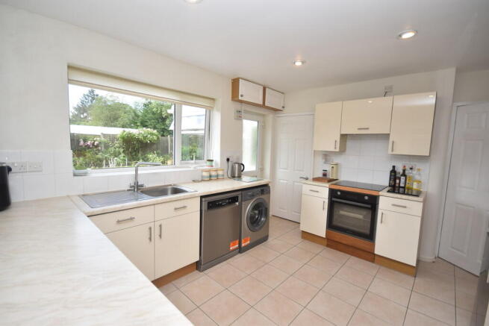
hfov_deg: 100.4
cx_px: 244
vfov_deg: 77.4
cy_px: 163
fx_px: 204
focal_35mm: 15
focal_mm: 10
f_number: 5
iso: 200
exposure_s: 1/200
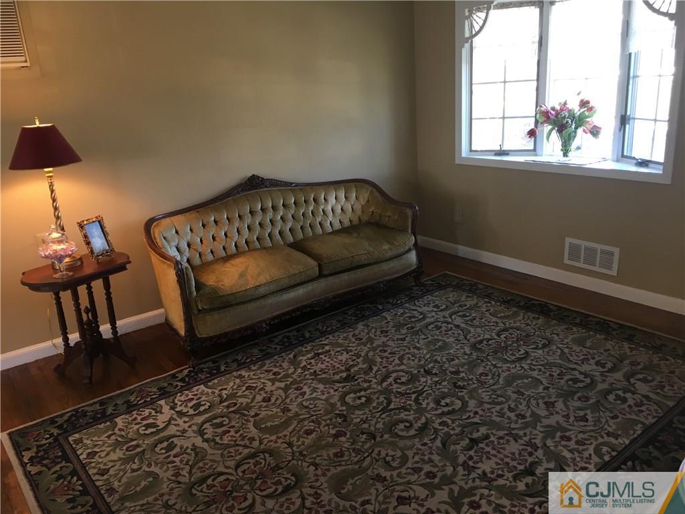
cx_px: 342
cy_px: 257
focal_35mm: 29
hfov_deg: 61.7
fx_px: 574
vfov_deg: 48.2
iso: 64
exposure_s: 1/30
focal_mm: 4.15
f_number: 2.2
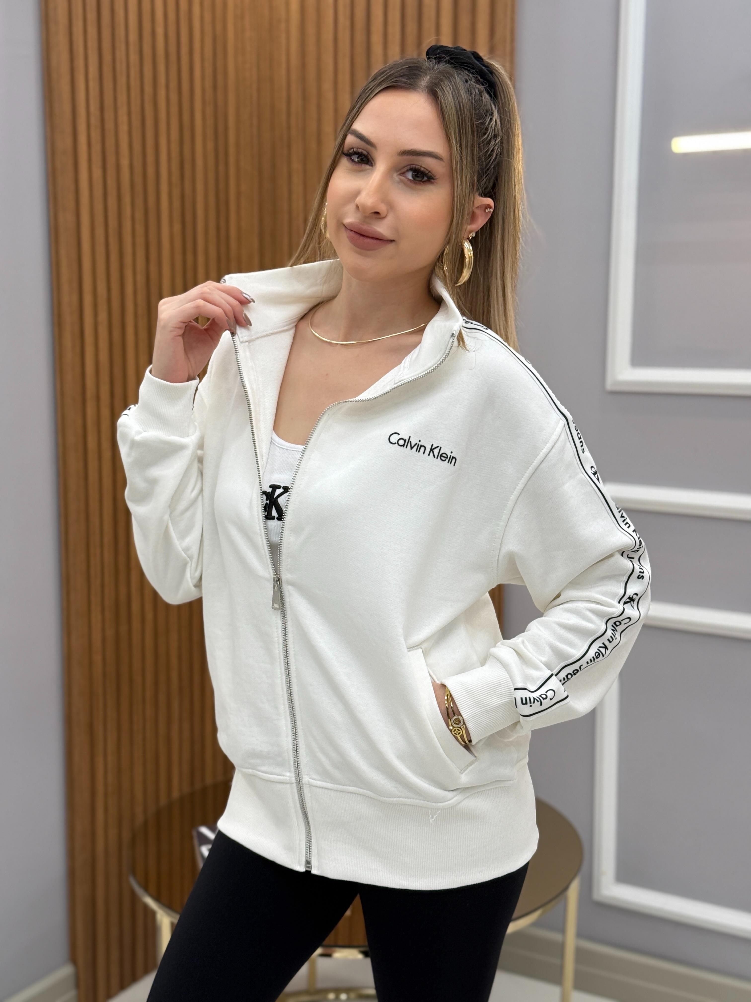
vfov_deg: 39.7
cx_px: 376
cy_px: 501
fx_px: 1388
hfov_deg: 30.3
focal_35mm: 48
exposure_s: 1/147
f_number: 1.78
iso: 100
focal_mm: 6.76
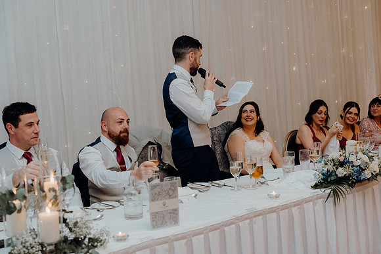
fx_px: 519
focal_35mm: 49
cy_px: 127
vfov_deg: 27.5
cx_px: 190
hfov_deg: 40.3
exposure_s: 1/160
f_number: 3.5
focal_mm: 49
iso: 2500
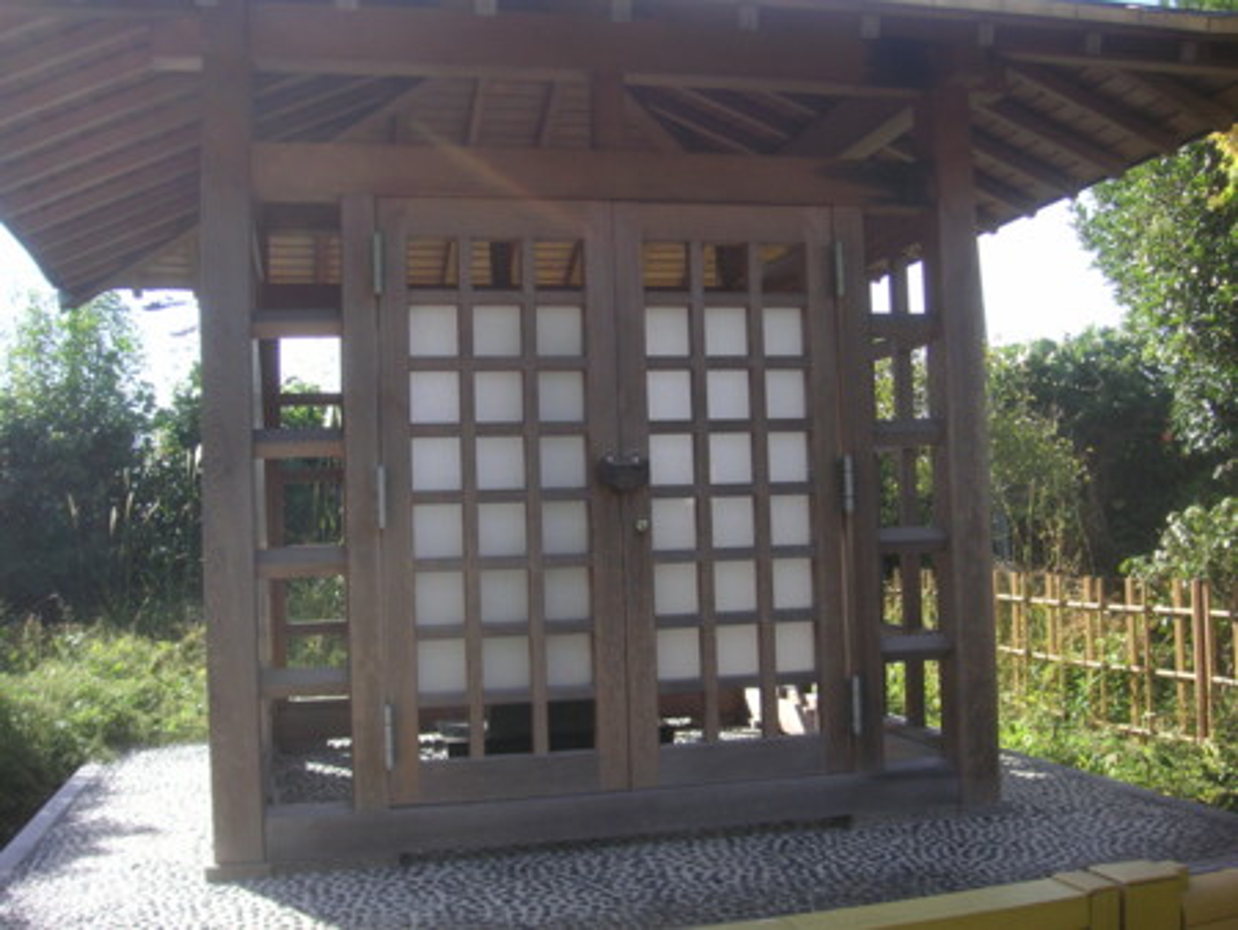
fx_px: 1324
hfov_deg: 50.1
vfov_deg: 38.7
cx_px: 619
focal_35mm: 37
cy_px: 465
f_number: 2.8
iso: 50
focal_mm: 6.1
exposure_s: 1/350
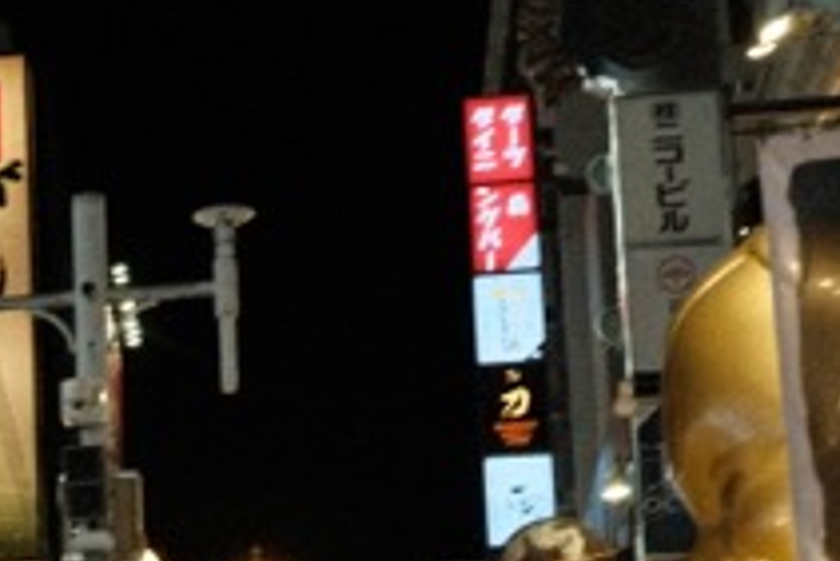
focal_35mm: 149
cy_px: 728
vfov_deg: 9.1
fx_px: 3479
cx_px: -446
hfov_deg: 13.0
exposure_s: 1/20
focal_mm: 23
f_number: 8
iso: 640
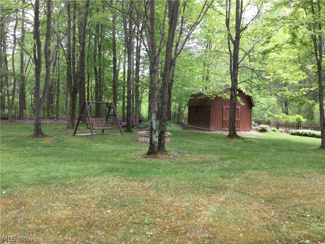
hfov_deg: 58.4
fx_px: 291
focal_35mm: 31
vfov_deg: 45.4
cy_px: 122
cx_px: 162
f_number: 2.4
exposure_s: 1/60
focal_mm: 3.3
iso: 25
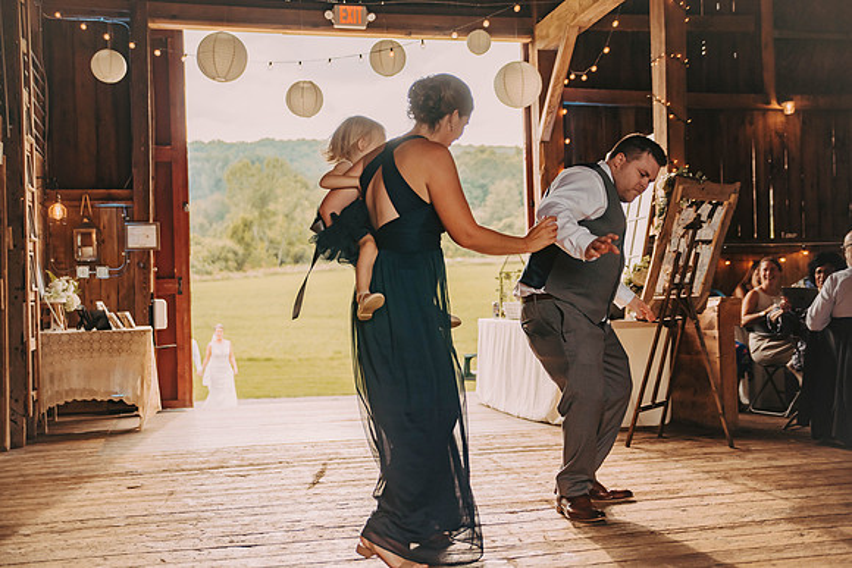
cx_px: 426
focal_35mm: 45
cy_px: 284
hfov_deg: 43.6
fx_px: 1065
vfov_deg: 29.9
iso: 400
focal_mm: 45
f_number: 2.8
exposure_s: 1/800
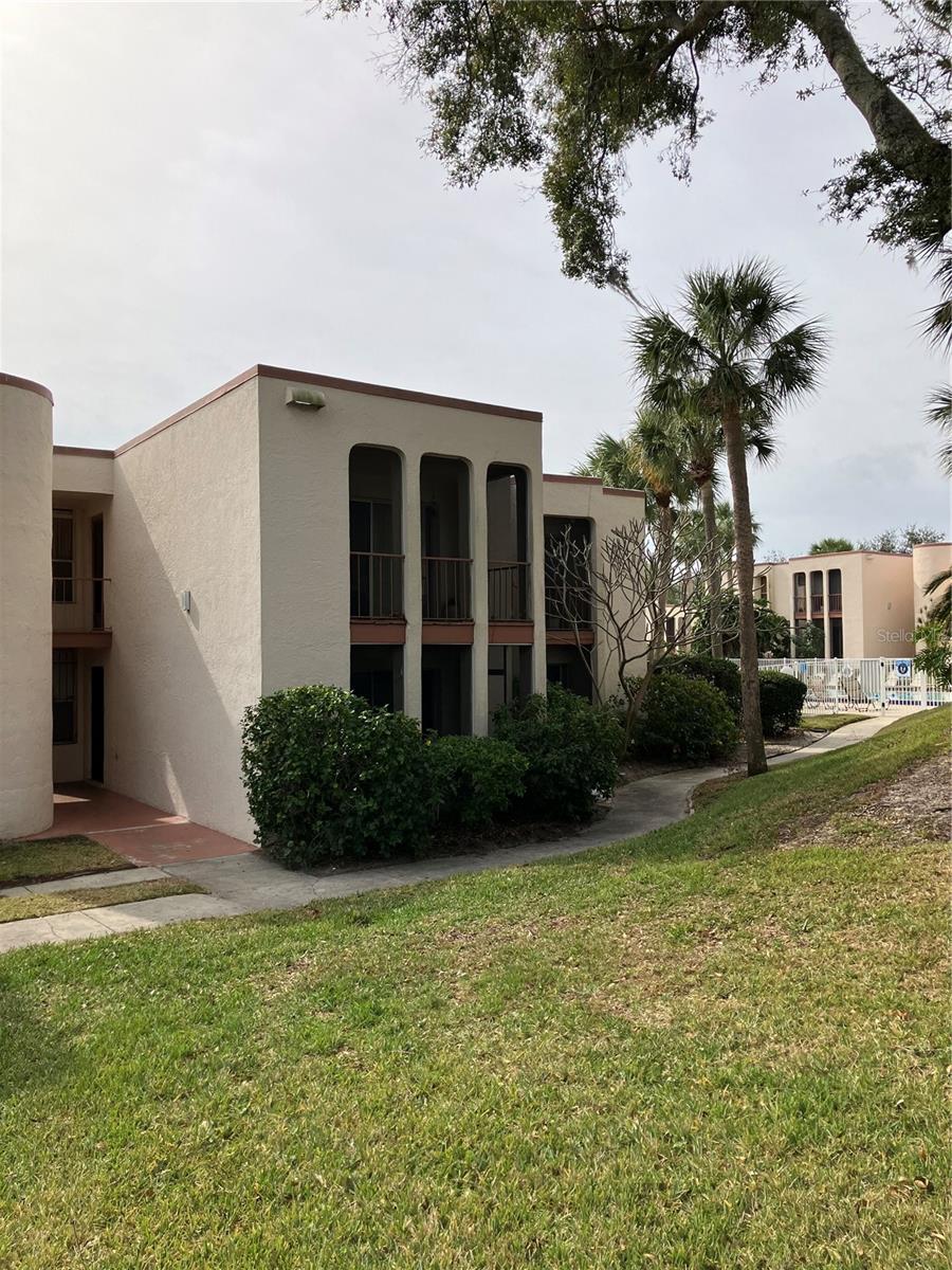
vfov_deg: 63.4
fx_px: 1027
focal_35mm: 28
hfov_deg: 49.7
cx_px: 476
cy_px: 635
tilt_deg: +1.5
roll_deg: +0.4
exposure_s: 1/2315
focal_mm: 3.99
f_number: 1.8
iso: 32
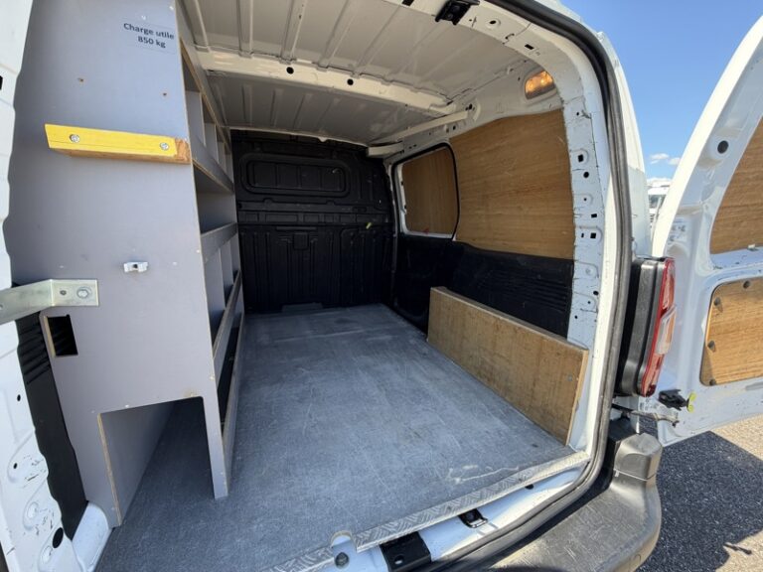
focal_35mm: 14
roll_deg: -2.7
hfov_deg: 102.1
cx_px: 382
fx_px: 309
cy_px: 286
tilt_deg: -15.2
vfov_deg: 85.7
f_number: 2.2
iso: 40
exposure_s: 1/207
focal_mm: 2.22
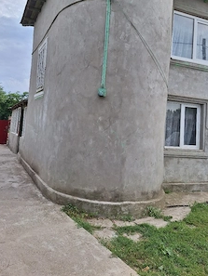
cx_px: 105
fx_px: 248
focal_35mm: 31
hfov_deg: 45.5
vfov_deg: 57.2
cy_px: 94
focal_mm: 5.54
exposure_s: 1/455
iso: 40
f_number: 1.8
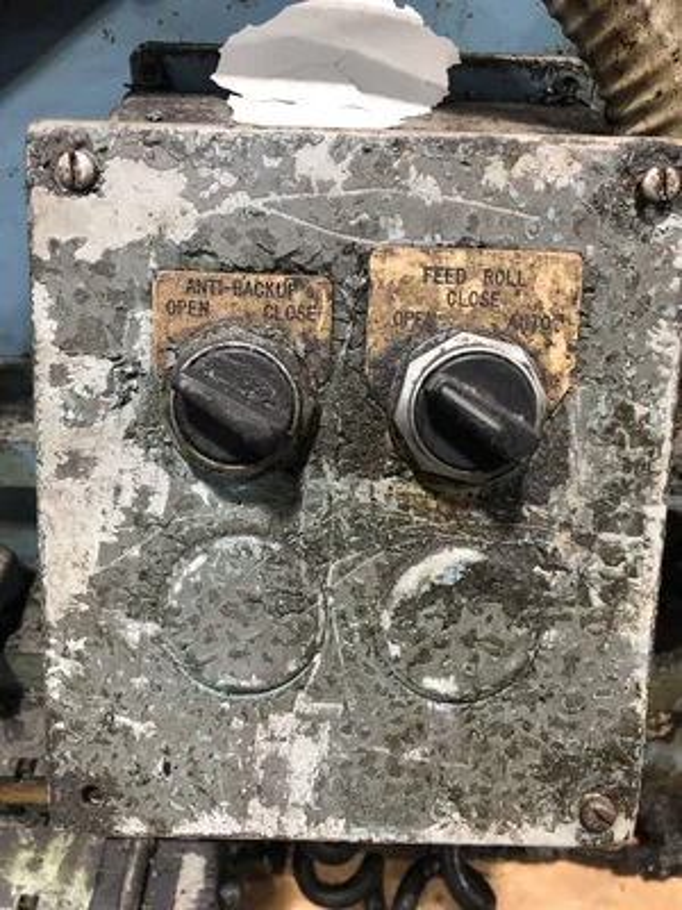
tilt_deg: -39.9
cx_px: 341
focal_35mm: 28
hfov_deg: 49.7
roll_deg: -3.1
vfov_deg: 63.4
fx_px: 736
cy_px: 455
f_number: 1.8
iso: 50
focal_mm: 4
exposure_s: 1/15
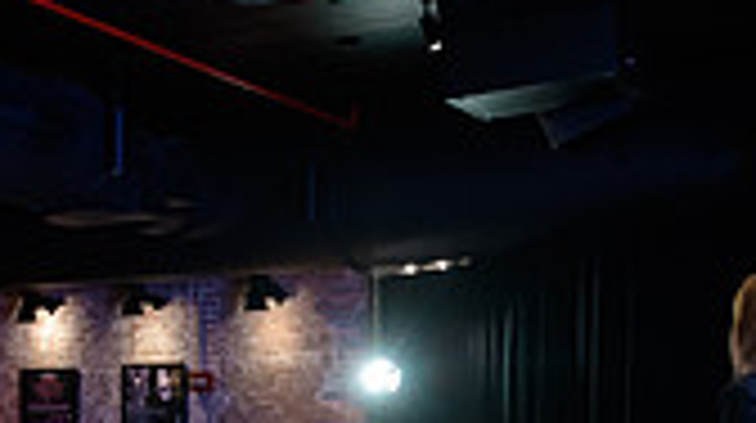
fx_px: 1742
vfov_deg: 13.6
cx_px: -252
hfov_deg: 21.8
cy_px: 443
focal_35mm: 87
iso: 1000
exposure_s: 1/200
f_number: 3.2
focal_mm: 24
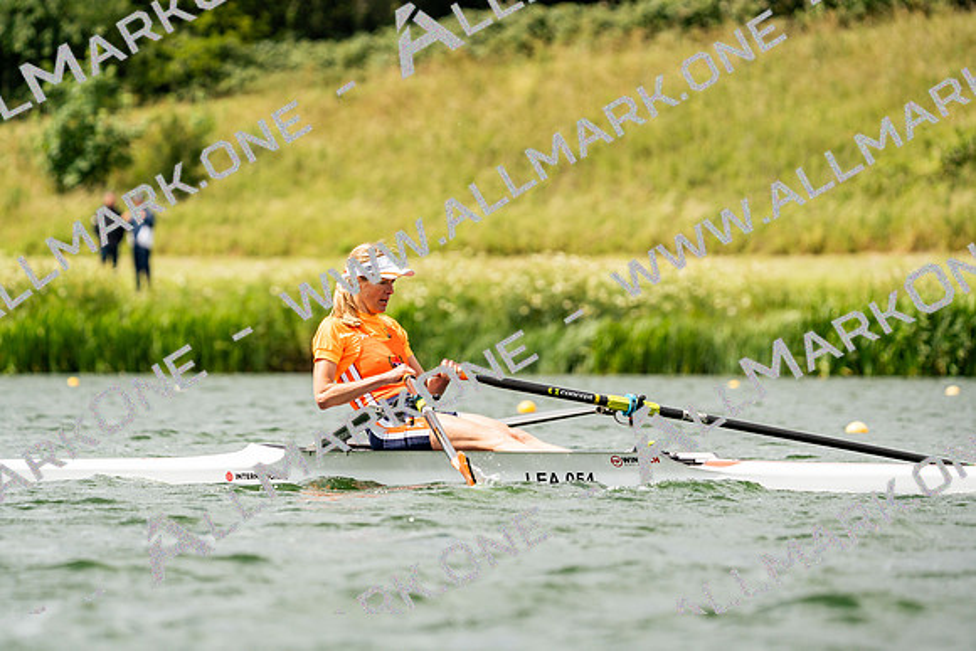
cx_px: 488
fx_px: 9491
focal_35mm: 350
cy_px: 326
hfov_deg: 5.9
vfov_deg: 3.9
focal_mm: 350
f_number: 6.3
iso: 320
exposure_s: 1/2000
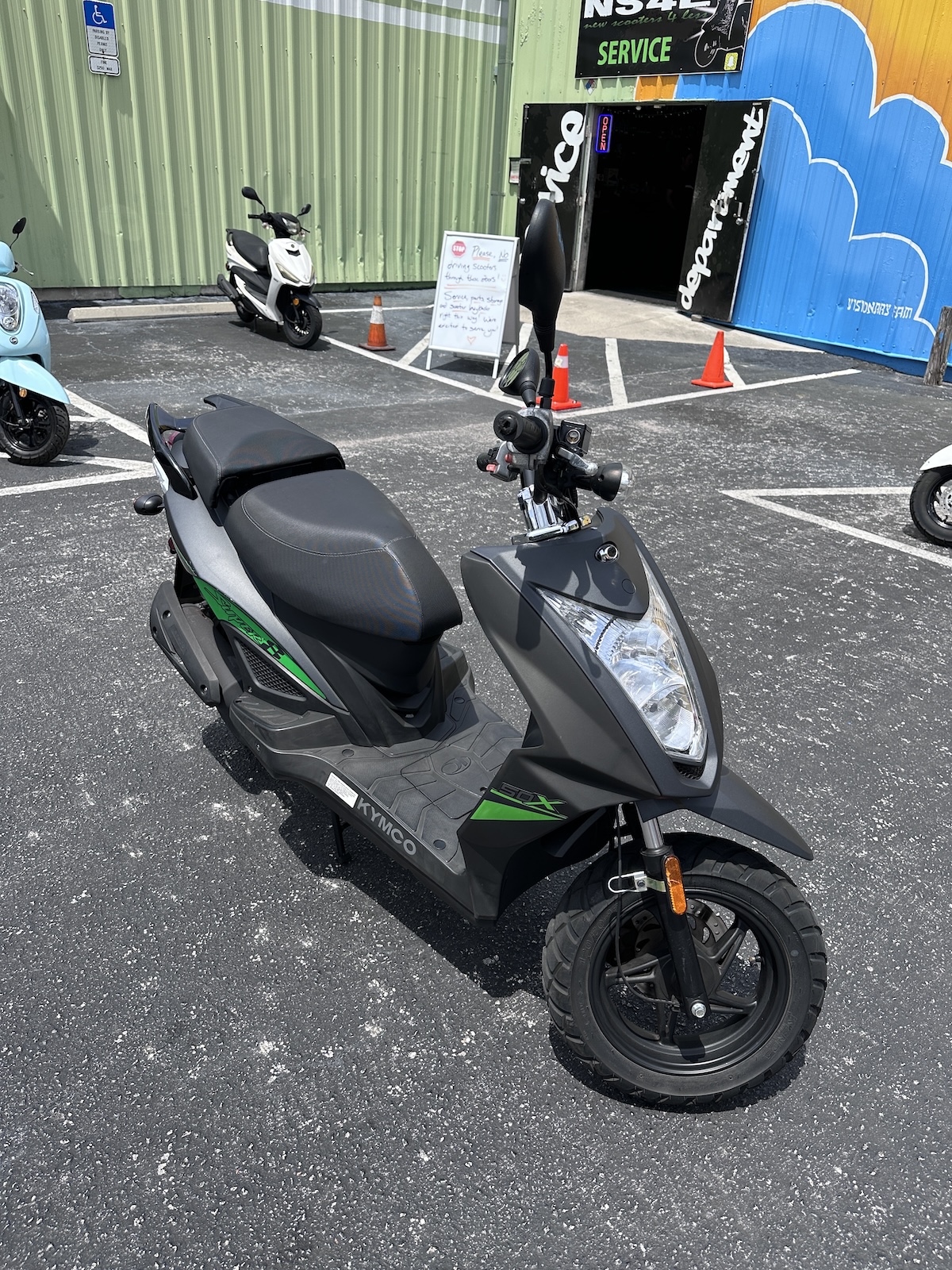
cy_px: 635
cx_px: 476
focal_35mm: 24
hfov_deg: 56.8
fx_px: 880
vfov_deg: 71.6
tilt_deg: -26.7
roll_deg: -4.7
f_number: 1.78
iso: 80
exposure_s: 1/4016
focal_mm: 6.86
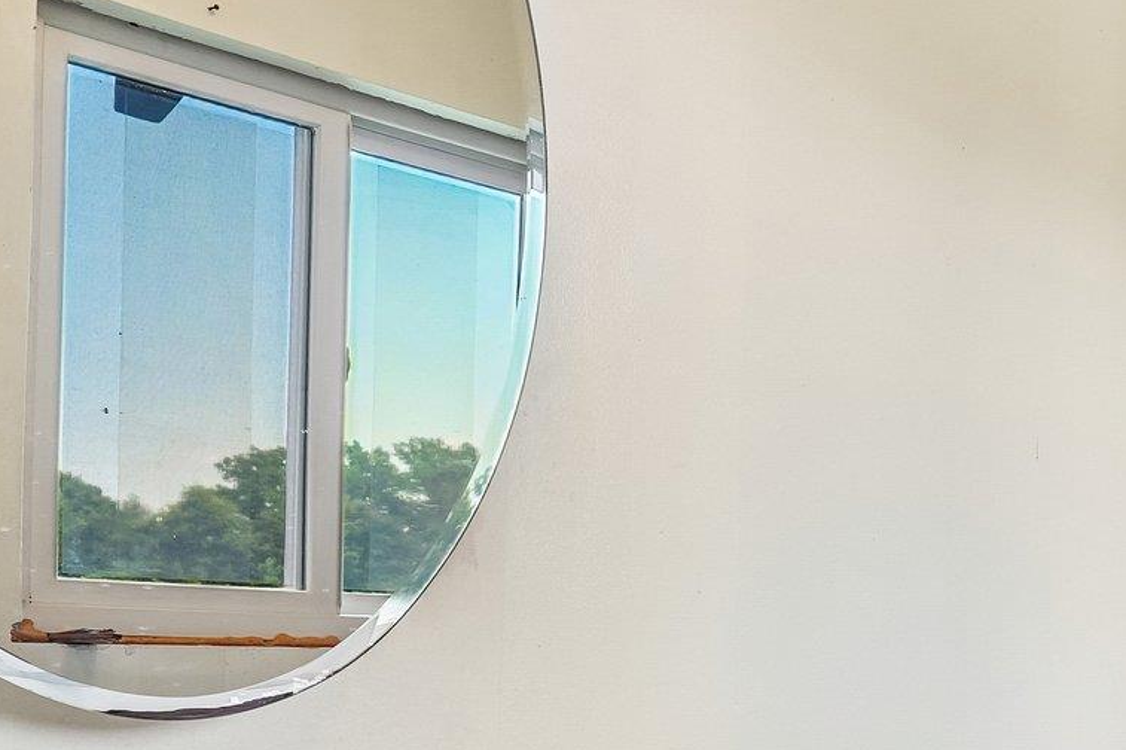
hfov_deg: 36.8
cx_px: 1205
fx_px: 1438
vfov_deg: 27.9
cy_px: 700
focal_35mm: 46
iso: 640
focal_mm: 17
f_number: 9
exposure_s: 1/15
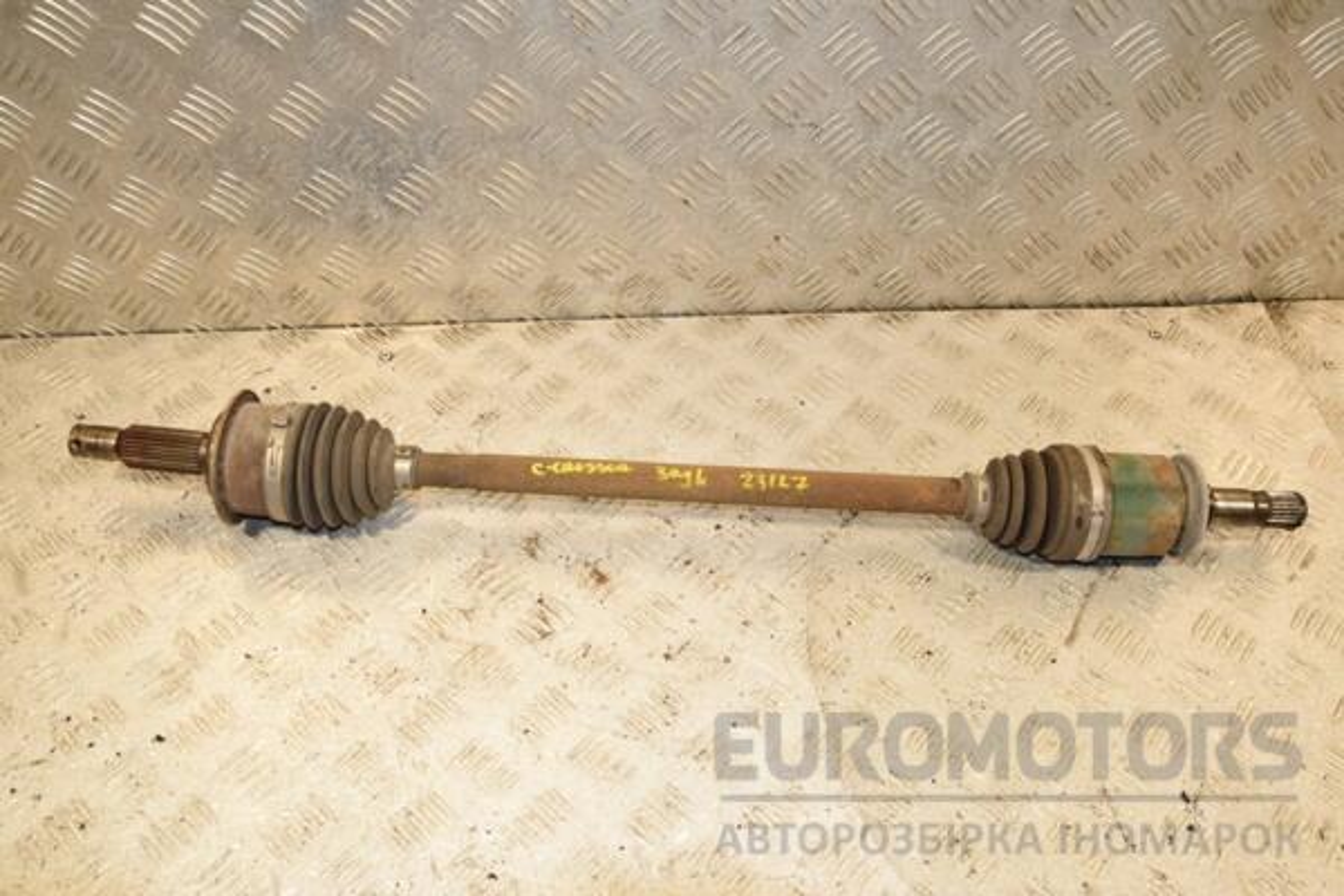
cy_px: 448
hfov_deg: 59.5
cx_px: 672
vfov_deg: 41.7
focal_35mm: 32
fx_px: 1176
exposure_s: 1/200
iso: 800
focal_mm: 21
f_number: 9
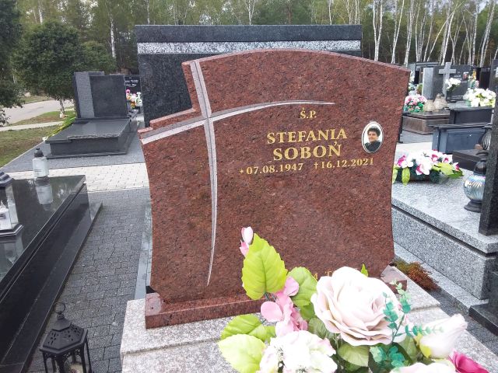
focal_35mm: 28
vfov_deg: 49.7
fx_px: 403
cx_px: 249
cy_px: 186
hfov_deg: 63.4
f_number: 1.9
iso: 40
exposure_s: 1/355
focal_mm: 2.91
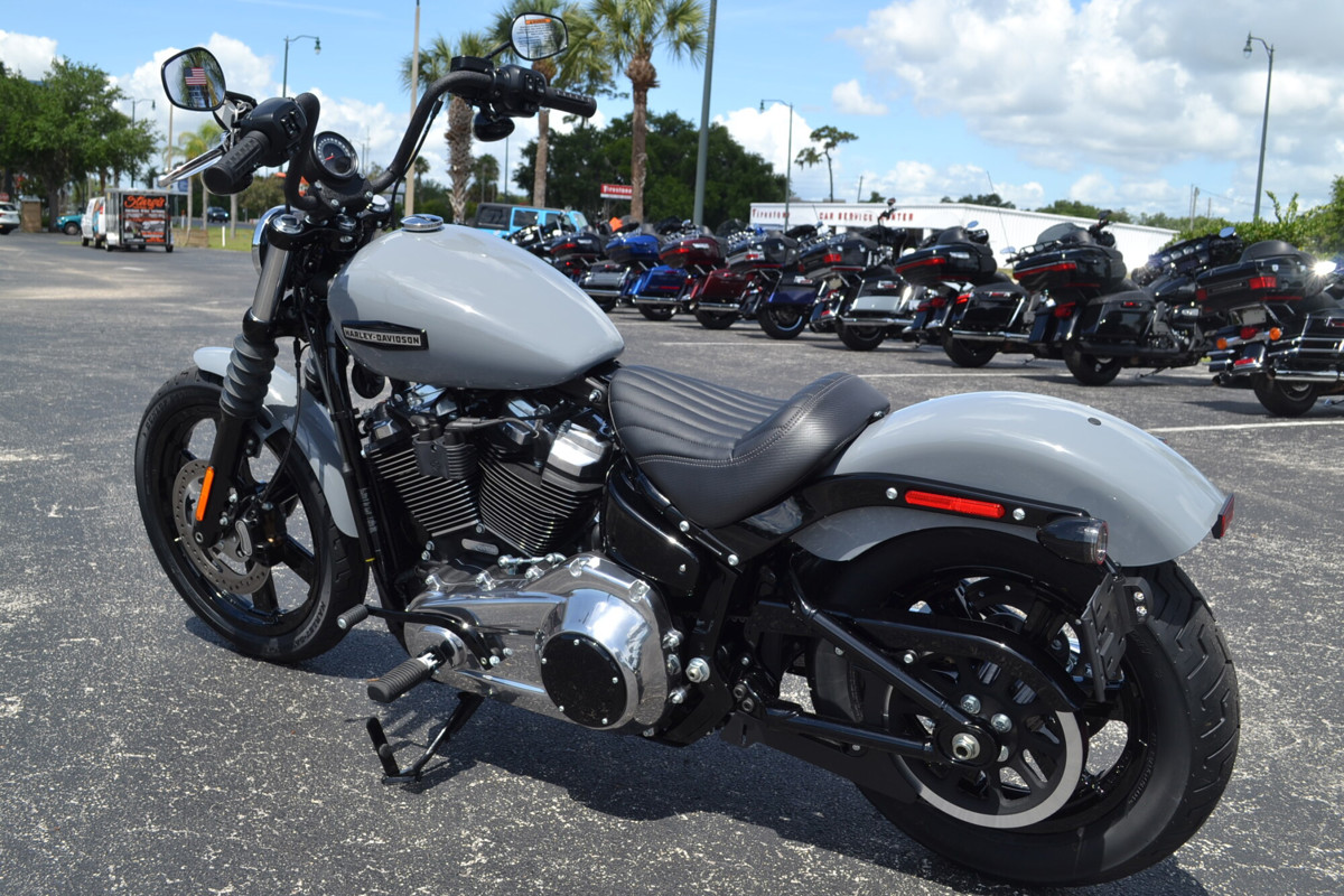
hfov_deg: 53.1
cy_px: 448
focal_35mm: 36
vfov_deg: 36.9
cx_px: 672
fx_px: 1344
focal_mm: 24
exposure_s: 1/250
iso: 100
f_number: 8
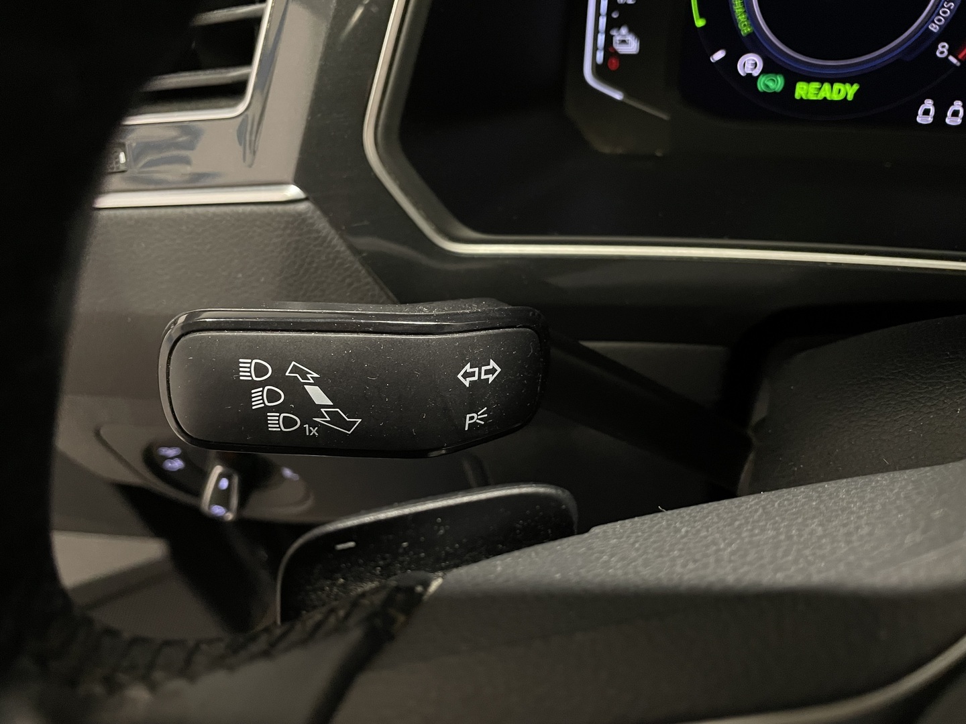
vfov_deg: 53.1
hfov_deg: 67.3
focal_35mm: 26
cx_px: 483
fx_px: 726
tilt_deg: -46.7
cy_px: 362
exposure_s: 1/42
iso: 500
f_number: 1.6
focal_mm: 4.2
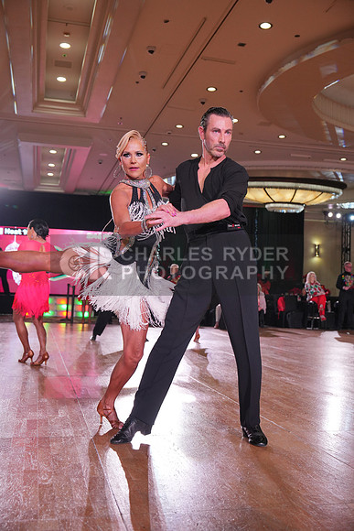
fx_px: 575
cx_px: 177
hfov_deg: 34.2
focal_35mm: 39
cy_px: 266
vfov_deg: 49.5
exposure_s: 1/500
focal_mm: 39
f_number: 4
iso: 1600
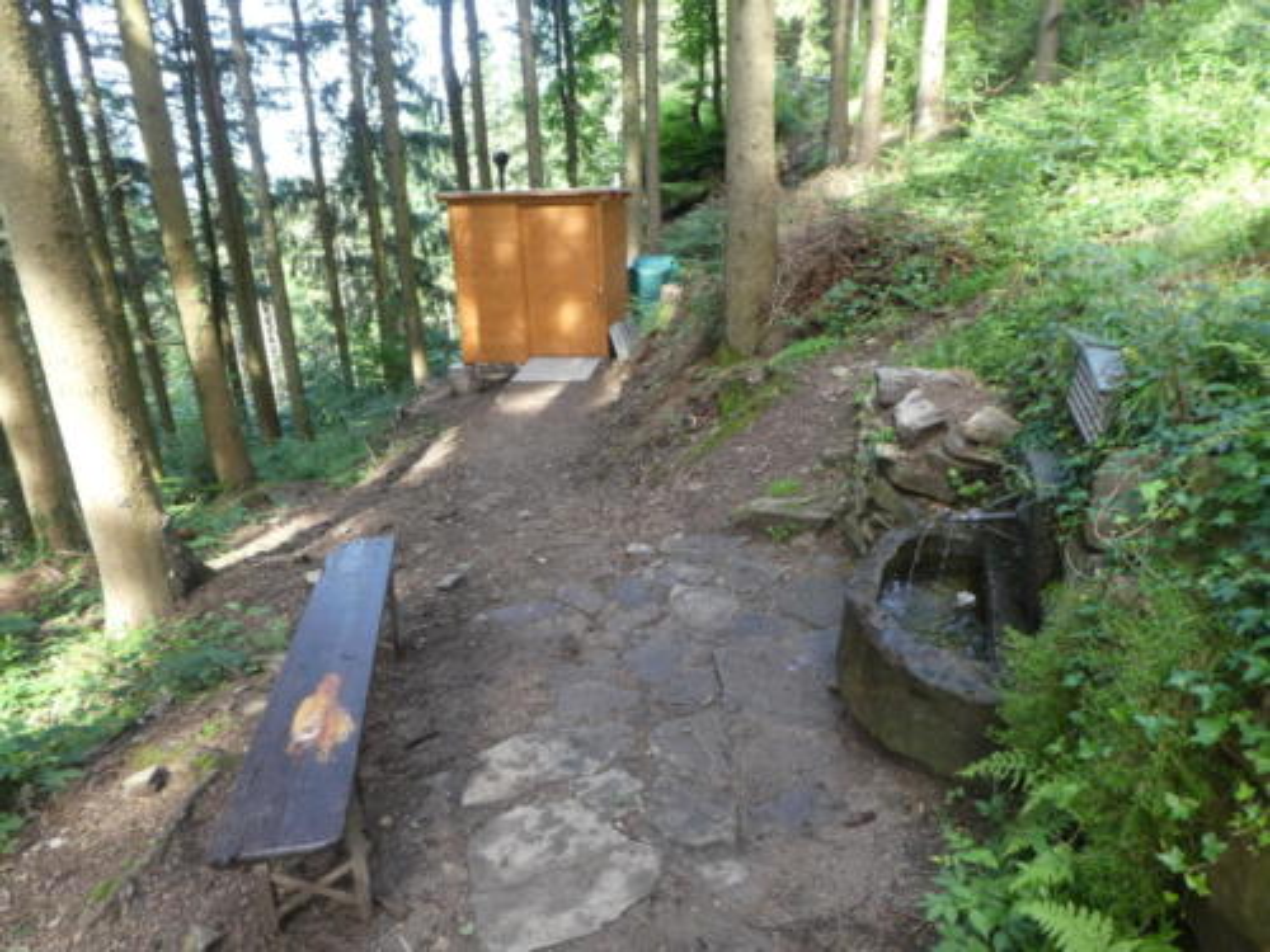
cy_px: 476
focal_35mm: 24
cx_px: 635
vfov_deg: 56.8
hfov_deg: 71.6
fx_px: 881
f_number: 3.3
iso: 250
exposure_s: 1/60
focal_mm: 4.3
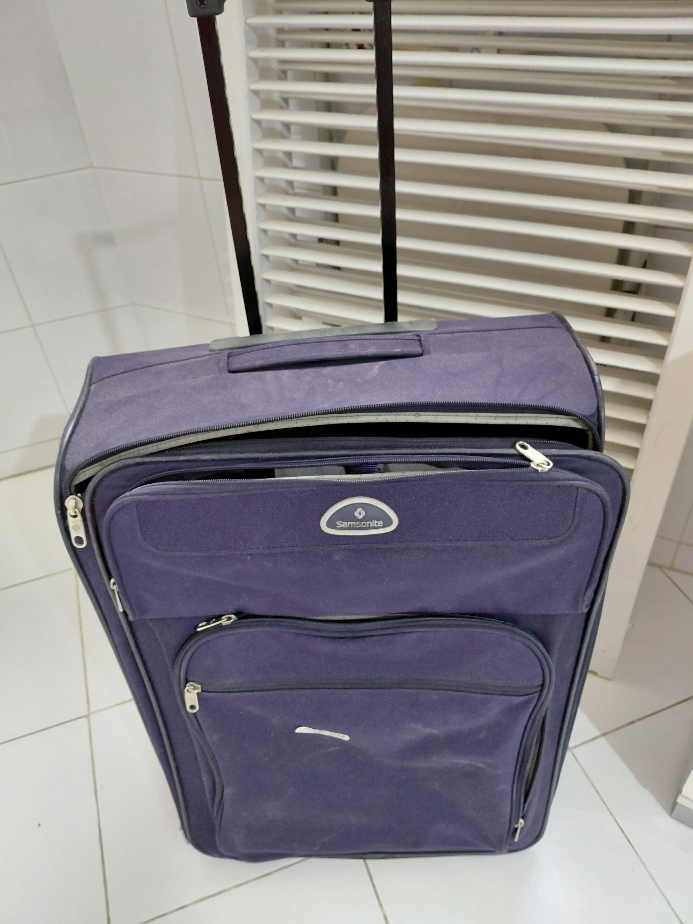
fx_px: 667
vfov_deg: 69.4
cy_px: 462
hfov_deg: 54.9
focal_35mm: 25
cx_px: 346
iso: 320
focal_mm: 4.69
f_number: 1.8
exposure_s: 1/30
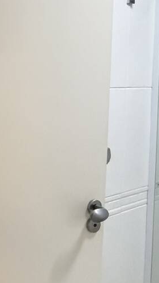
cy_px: 69
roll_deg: -1.3
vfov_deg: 44.7
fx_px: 330
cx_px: -183
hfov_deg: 17.0
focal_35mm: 44
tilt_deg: -0.9
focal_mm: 2.22
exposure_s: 1/60
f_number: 2.2
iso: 640
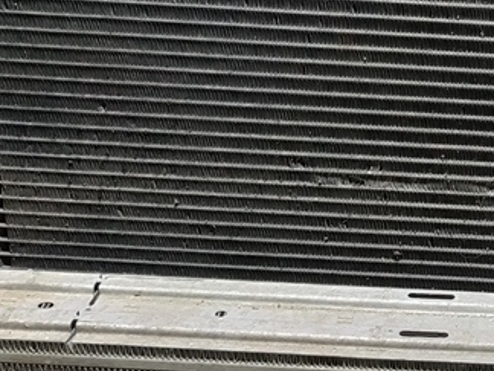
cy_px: 46
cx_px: 573
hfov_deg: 20.7
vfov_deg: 16.4
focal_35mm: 89
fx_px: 1270
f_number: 1.9
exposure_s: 1/50
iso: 200
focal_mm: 3.94
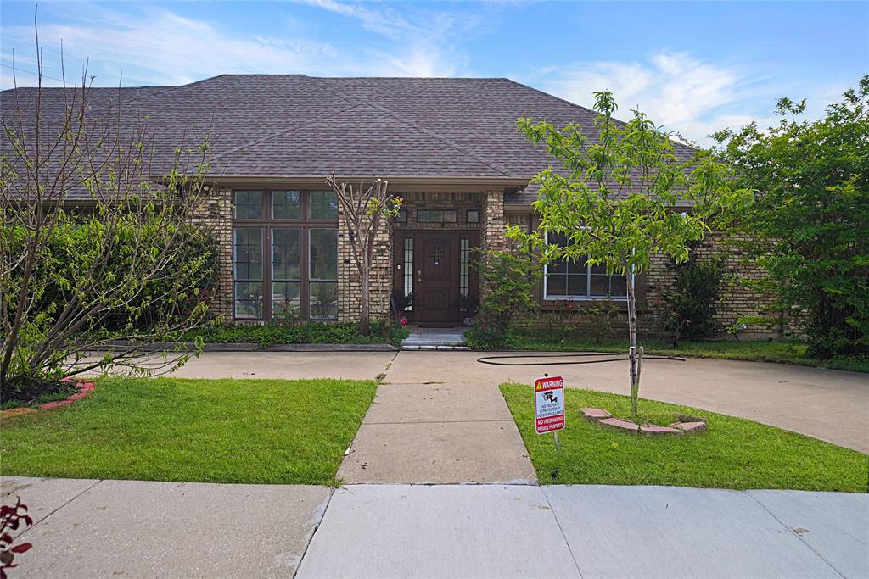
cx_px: 434
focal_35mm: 23
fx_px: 555
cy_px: 290
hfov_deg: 76.1
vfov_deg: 55.1
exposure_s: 1/50
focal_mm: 23
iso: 640
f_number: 5
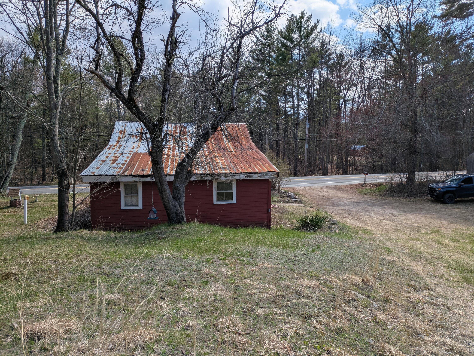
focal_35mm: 25
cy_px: 178
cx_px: 237
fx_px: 342
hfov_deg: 69.4
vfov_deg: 54.9
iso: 42
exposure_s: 1/2841
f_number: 1.89
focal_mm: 5.43
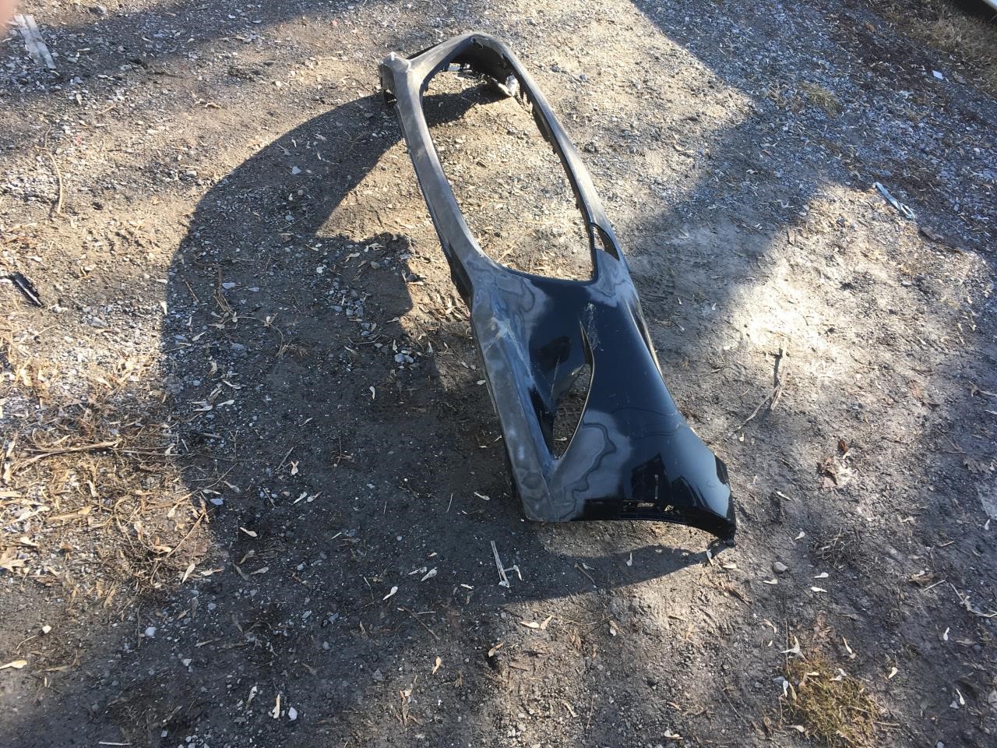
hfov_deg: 61.7
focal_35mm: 29
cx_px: 498
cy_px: 374
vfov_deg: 48.2
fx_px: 835
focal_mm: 4.15
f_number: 2.2
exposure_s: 1/158
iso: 25
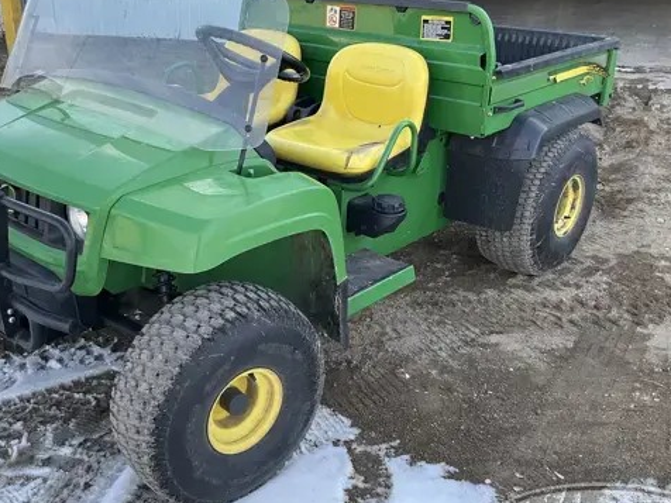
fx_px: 756
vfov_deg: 36.8
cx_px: 288
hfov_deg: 47.7
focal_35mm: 39
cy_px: 241
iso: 25
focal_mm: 3
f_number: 1.8
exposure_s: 1/320
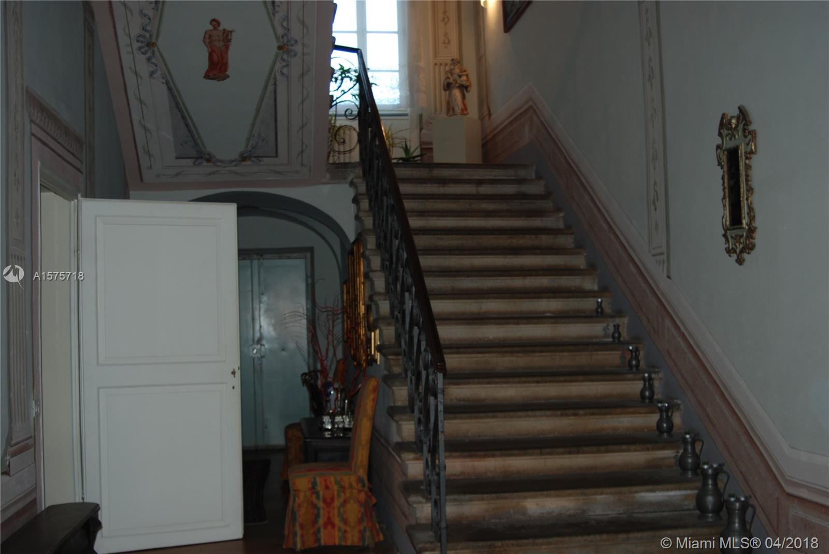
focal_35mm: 42
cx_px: 414
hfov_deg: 46.4
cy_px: 277
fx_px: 968
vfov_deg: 32.0
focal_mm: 28
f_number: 3.5
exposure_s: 1/60
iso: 200
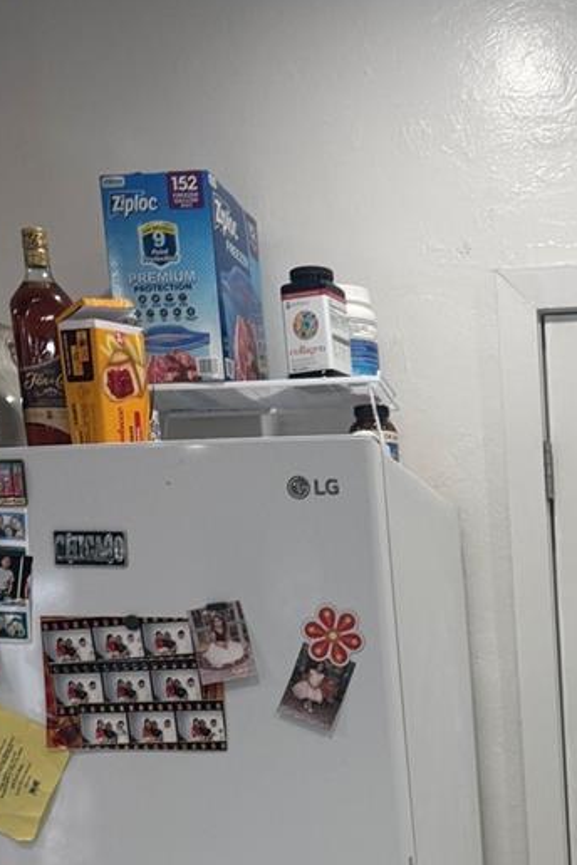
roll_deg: +2.2
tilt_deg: -11.0
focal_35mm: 58
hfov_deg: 22.0
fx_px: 1394
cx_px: 649
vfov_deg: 31.4
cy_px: 905
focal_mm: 6.76
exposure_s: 1/120
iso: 125
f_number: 1.78
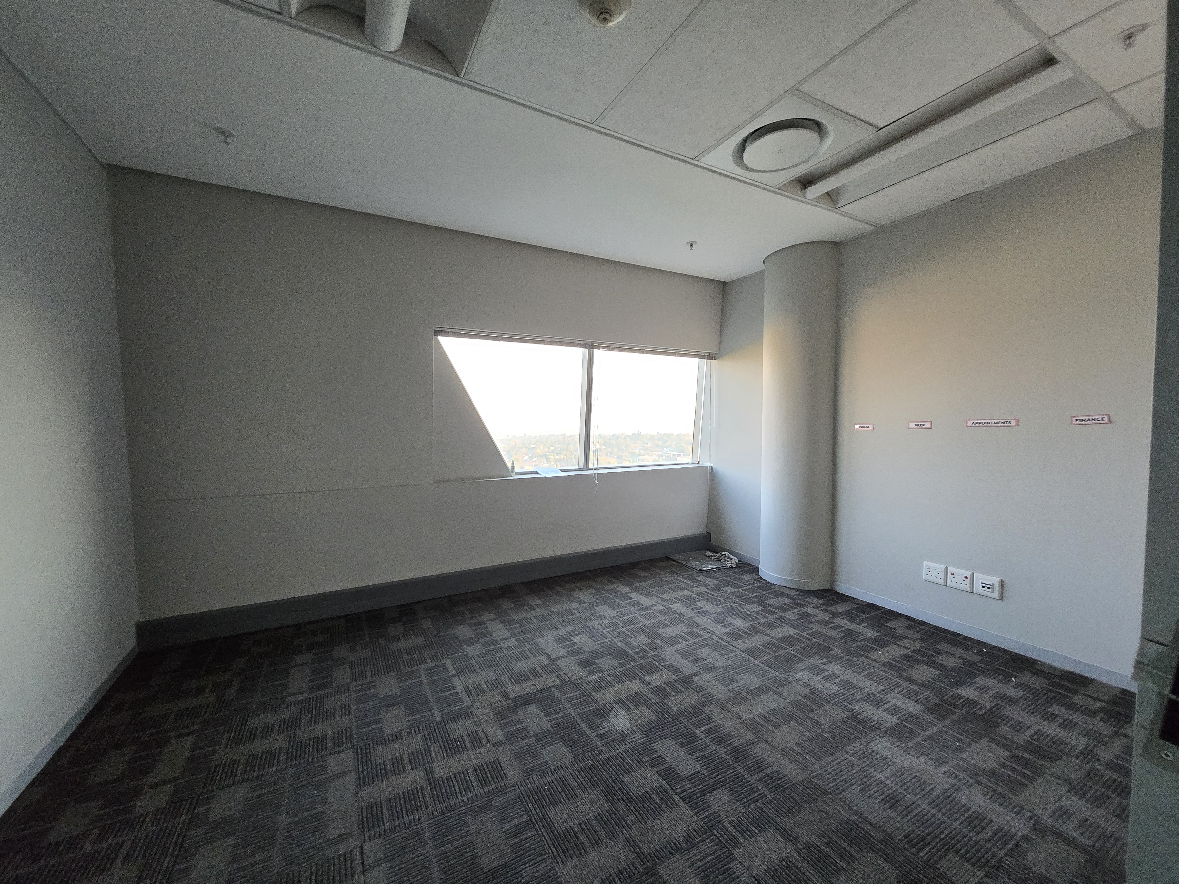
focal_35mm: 13
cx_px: 590
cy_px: 442
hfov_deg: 106.2
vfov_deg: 89.9
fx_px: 443
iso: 400
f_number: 2.2
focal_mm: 1.7
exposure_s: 1/50
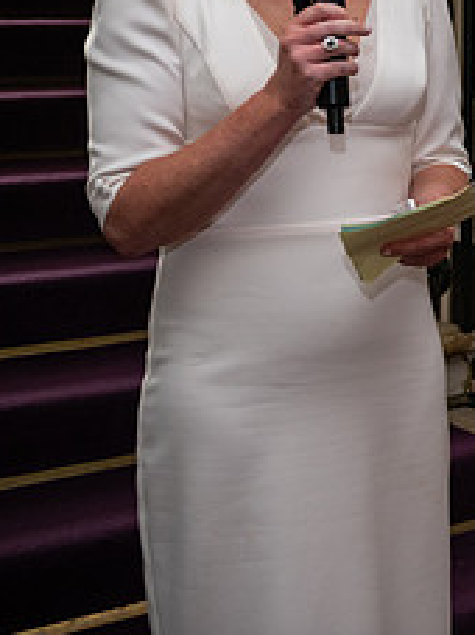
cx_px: 782
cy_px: 102
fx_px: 1575
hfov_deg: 15.4
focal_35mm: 86
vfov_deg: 22.4
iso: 800
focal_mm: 35
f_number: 3.5
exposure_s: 1/160
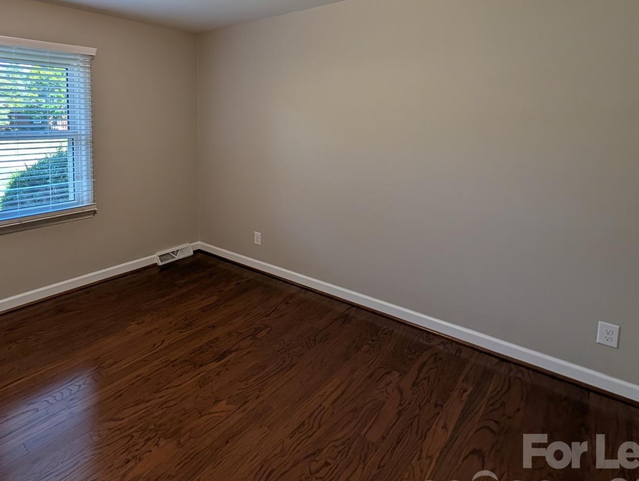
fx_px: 351
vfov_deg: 66.5
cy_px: 150
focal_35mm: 19
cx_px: 207
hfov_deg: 81.4
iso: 53
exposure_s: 1/120
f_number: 1.7
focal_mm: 2.02
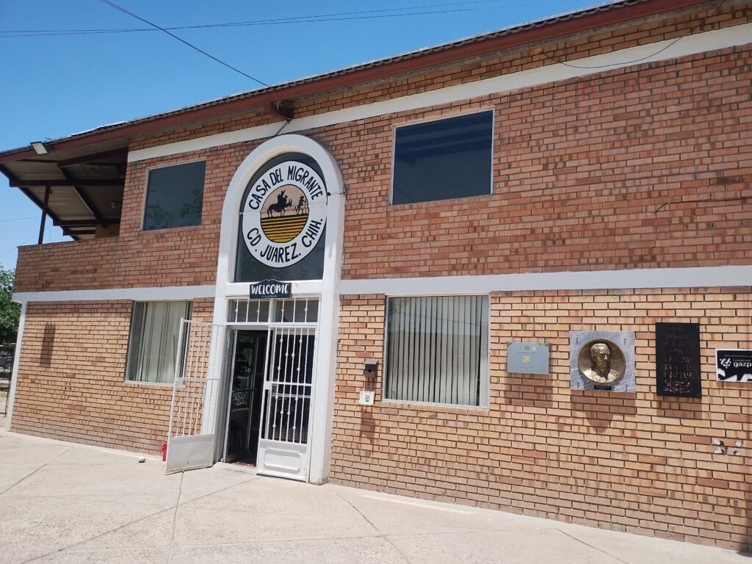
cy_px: 282
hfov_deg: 69.4
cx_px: 376
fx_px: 543
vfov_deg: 54.9
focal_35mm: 25
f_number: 1.7
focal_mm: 4.71
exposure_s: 1/4180
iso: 104
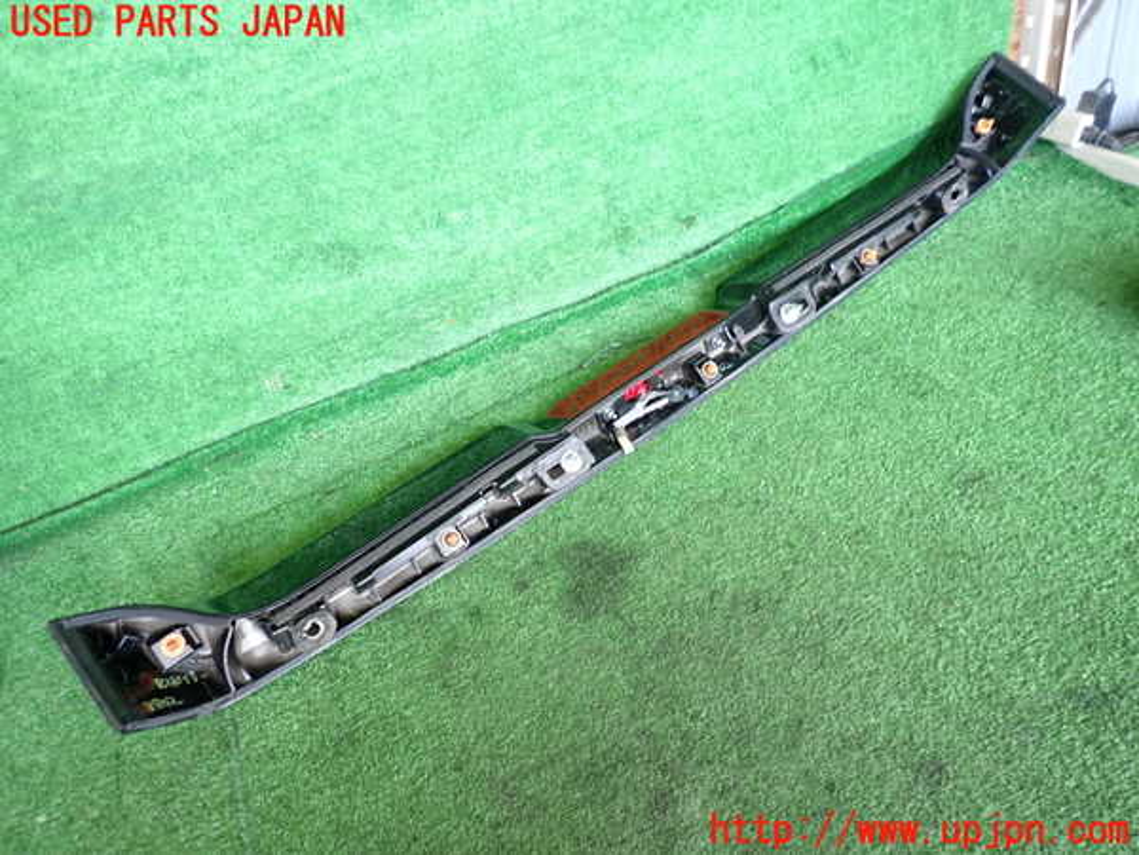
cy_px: 428
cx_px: 570
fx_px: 823
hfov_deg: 69.4
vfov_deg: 54.9
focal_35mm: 25
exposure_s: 1/30
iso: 200
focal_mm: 4.5
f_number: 2
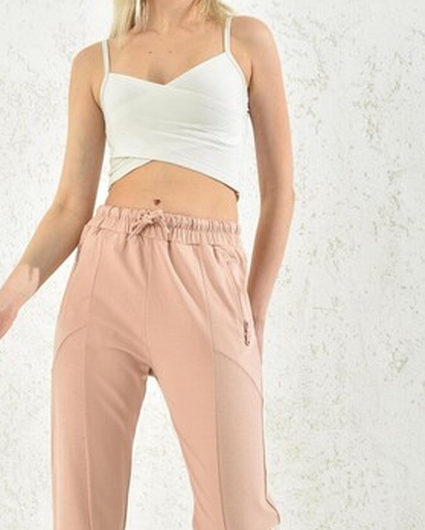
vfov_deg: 19.7
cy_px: 338
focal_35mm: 97
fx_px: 1523
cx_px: 155
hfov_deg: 15.9
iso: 100
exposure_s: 1/160
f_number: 7.1
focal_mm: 48
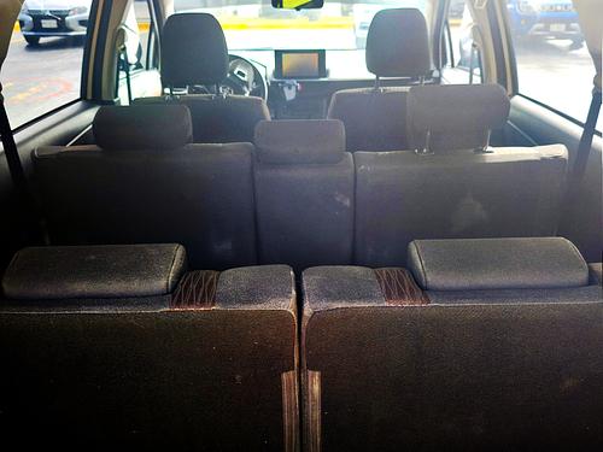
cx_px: 302
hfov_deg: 52.6
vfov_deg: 40.7
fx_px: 610
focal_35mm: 35
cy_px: 226
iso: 50
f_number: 1.6
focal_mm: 6.57
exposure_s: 1/148
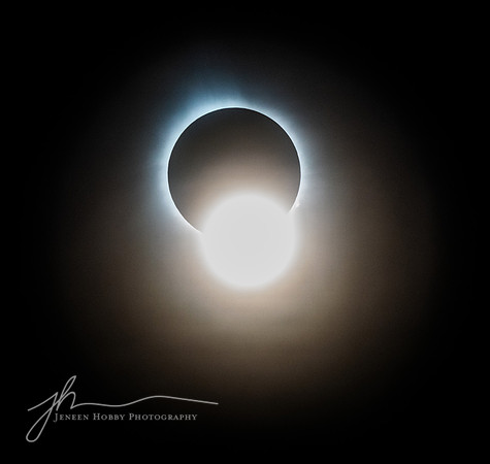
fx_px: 13589
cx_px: 192
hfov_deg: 2.1
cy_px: 167
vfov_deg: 2.0
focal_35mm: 871
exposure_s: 1/320
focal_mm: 550
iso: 2000
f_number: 7.1
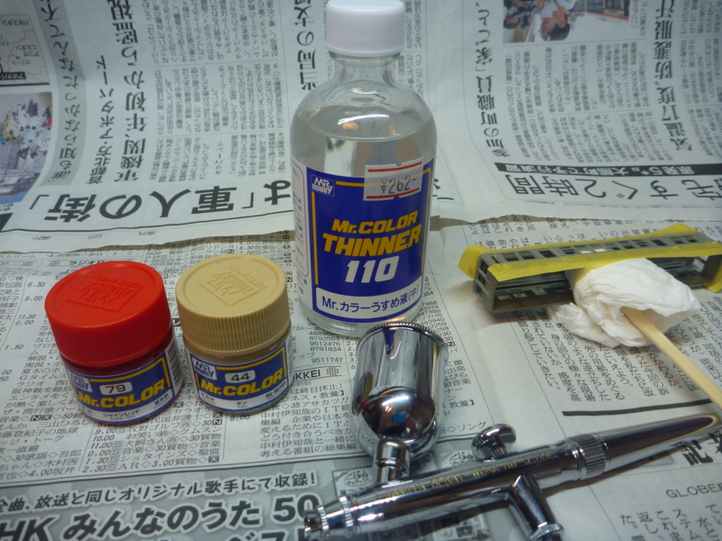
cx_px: 361
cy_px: 270
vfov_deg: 49.7
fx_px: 584
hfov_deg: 63.4
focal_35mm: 28
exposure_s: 1/30
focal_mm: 4.9
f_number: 3.3
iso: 100
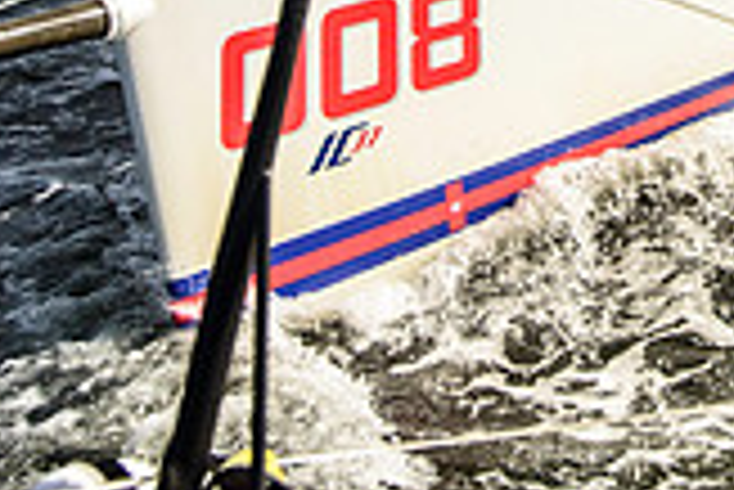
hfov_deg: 32.3
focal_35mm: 58
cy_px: -155
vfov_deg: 21.2
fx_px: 1184
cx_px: 693
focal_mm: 15
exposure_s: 1/3200
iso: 400
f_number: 6.3
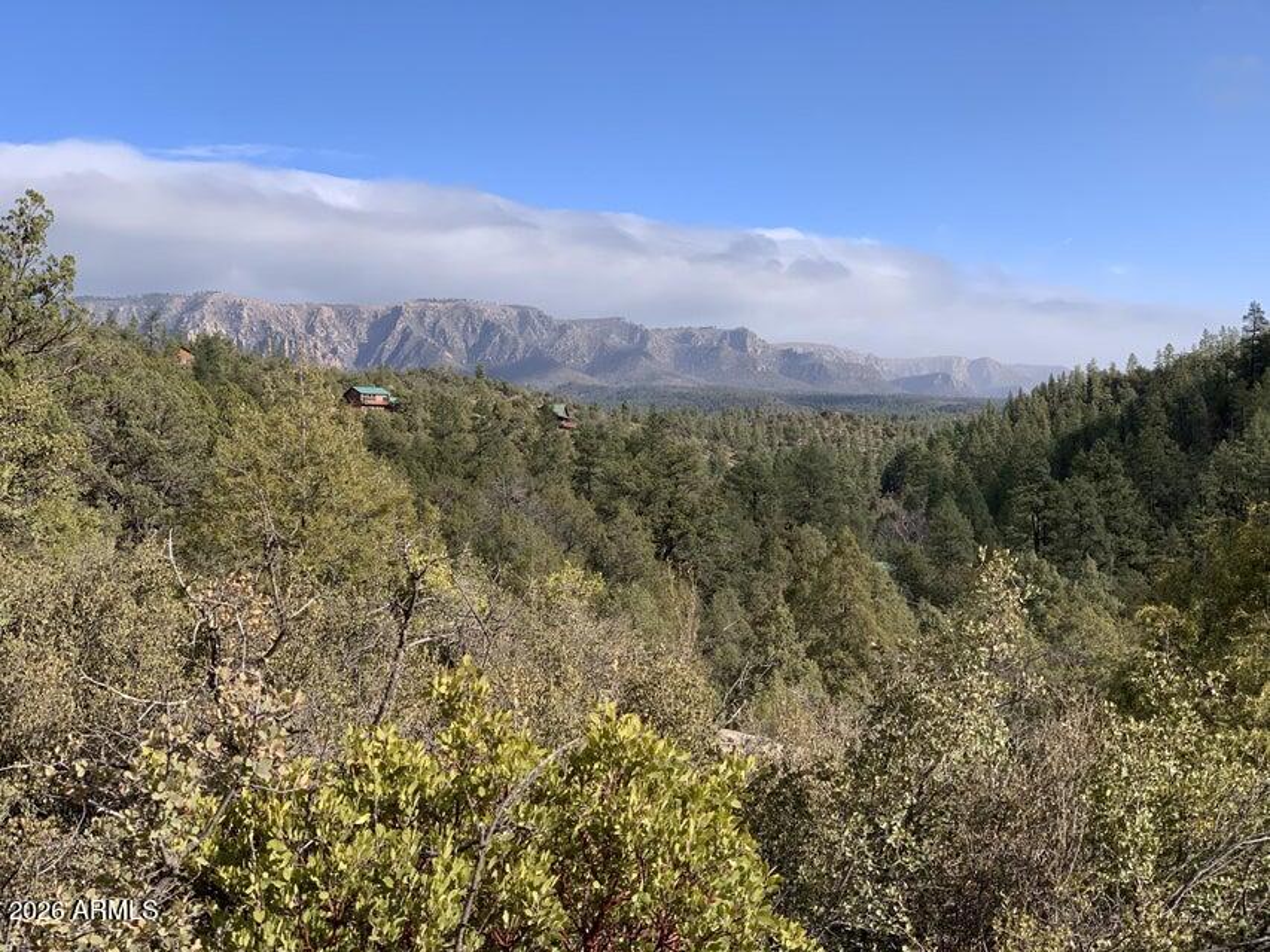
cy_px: 476
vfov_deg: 28.0
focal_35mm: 52
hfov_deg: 36.8
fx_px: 1908
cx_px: 635
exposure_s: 1/922
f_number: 2.4
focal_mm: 6
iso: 16
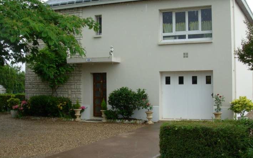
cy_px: 74
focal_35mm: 51
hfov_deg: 39.5
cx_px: 143
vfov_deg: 25.3
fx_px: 352
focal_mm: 6.3
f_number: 2.9
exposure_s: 1/558
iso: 50
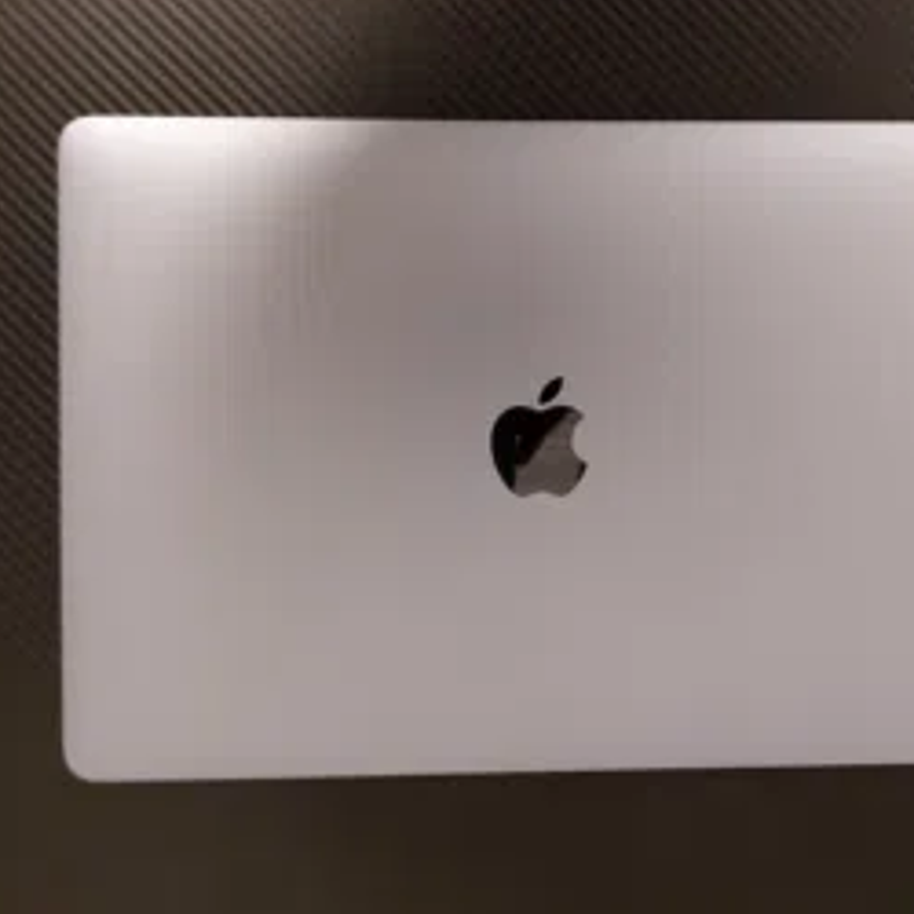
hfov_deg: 48.2
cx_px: 537
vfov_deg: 47.6
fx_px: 1016
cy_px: 303
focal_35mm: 34
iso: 250
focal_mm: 5.23
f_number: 1.8
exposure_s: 1/50
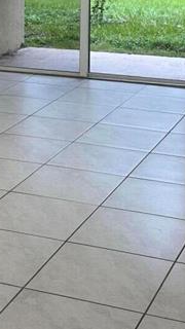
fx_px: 855
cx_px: 10
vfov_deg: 21.4
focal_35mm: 98
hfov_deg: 12.2
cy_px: 40
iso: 125
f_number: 1.78
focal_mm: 6.86
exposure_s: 1/60
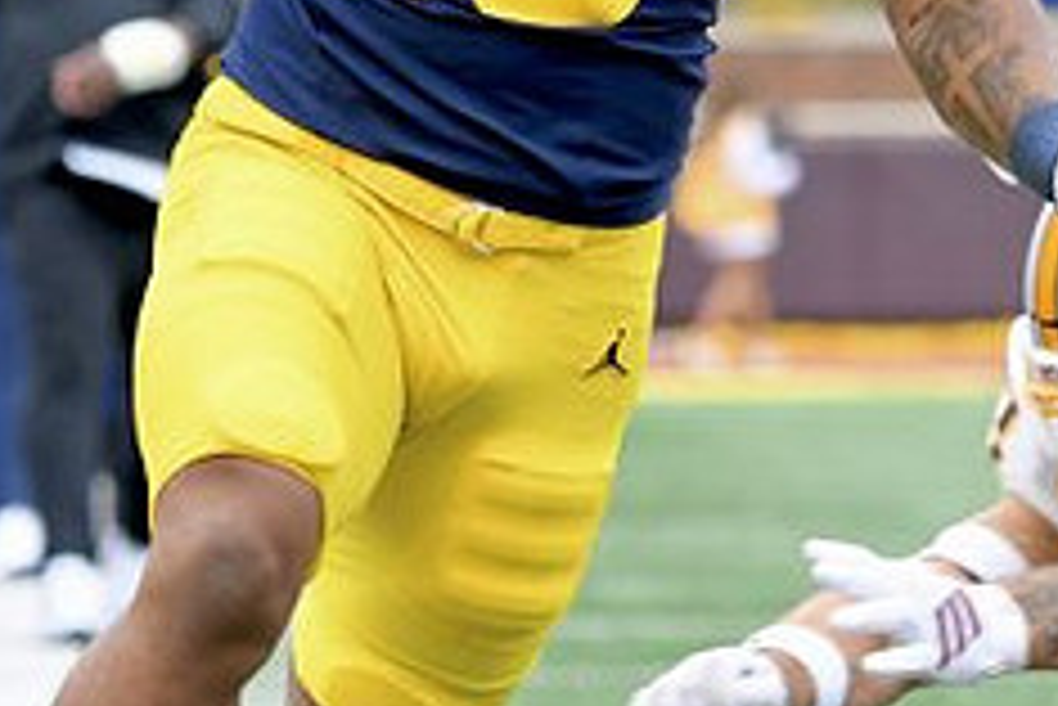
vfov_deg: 1.9
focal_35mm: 720
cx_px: 576
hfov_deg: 2.9
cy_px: -90
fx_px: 21172
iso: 1250
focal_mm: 195
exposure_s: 1/1000
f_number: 5.3
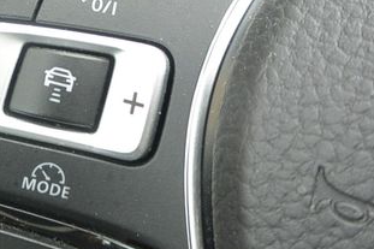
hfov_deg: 22.2
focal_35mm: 89
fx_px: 924
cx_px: 17
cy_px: -23
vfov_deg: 15.0
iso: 220
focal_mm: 10
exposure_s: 1/125
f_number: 3.5
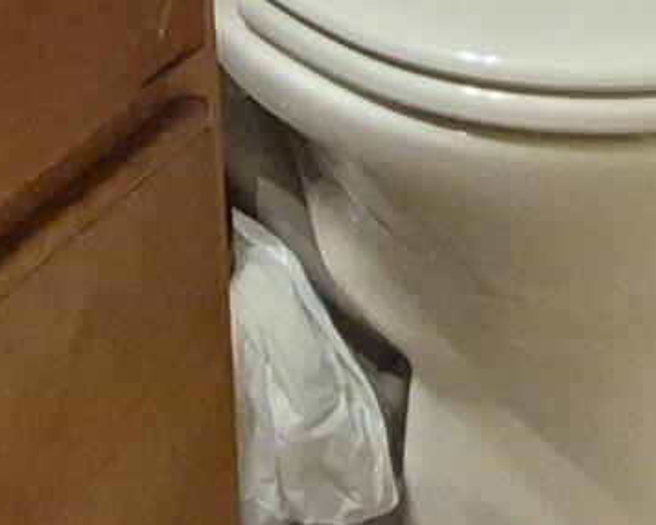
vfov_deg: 11.5
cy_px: -801
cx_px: 503
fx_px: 2078
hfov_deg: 17.8
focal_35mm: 107
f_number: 2.2
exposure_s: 1/60
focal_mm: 1.74
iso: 640
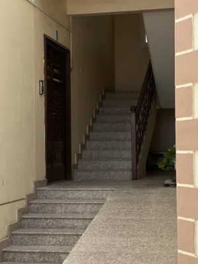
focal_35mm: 77
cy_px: 132
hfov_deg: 19.1
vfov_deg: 25.3
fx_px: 587
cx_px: 99
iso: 32
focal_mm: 9
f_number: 2.8
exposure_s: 1/339
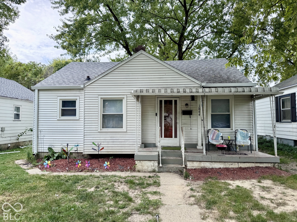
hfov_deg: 71.6
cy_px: 111
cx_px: 148
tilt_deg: +2.0
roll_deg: +0.0
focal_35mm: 24
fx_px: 206
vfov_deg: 56.8
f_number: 1.78
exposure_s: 1/1238
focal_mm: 6.76
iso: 80
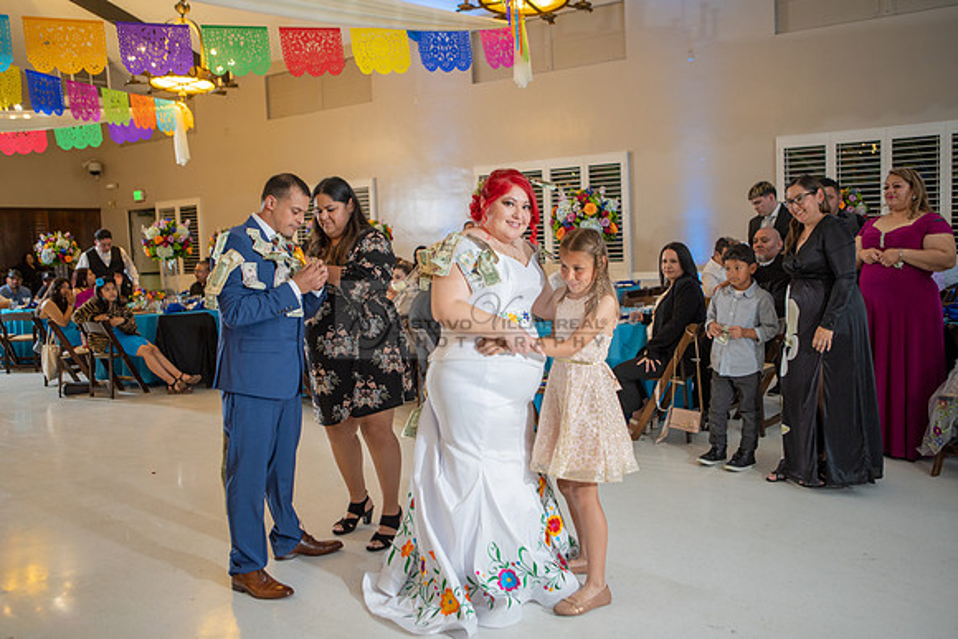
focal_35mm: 30
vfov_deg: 43.6
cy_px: 320
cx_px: 479
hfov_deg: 61.9
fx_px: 798
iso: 800
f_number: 2.8
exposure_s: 1/80
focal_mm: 30
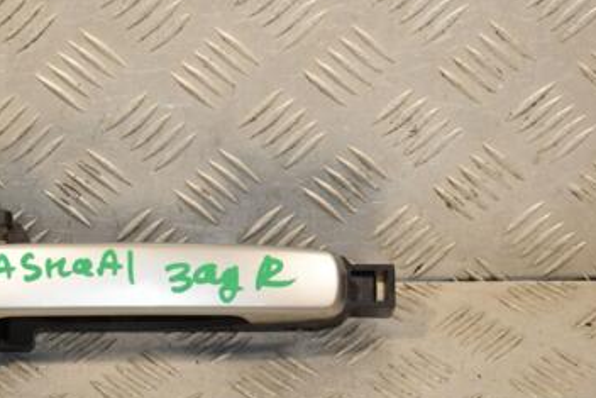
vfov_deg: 10.3
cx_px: 178
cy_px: 203
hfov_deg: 15.4
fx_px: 2203
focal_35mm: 133
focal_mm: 52
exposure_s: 1/200
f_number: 6.3
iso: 800
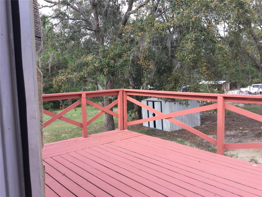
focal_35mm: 31
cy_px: 98
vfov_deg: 45.4
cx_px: 131
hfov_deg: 58.4
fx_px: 235
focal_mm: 3.3
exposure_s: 1/127
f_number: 2.4
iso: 25
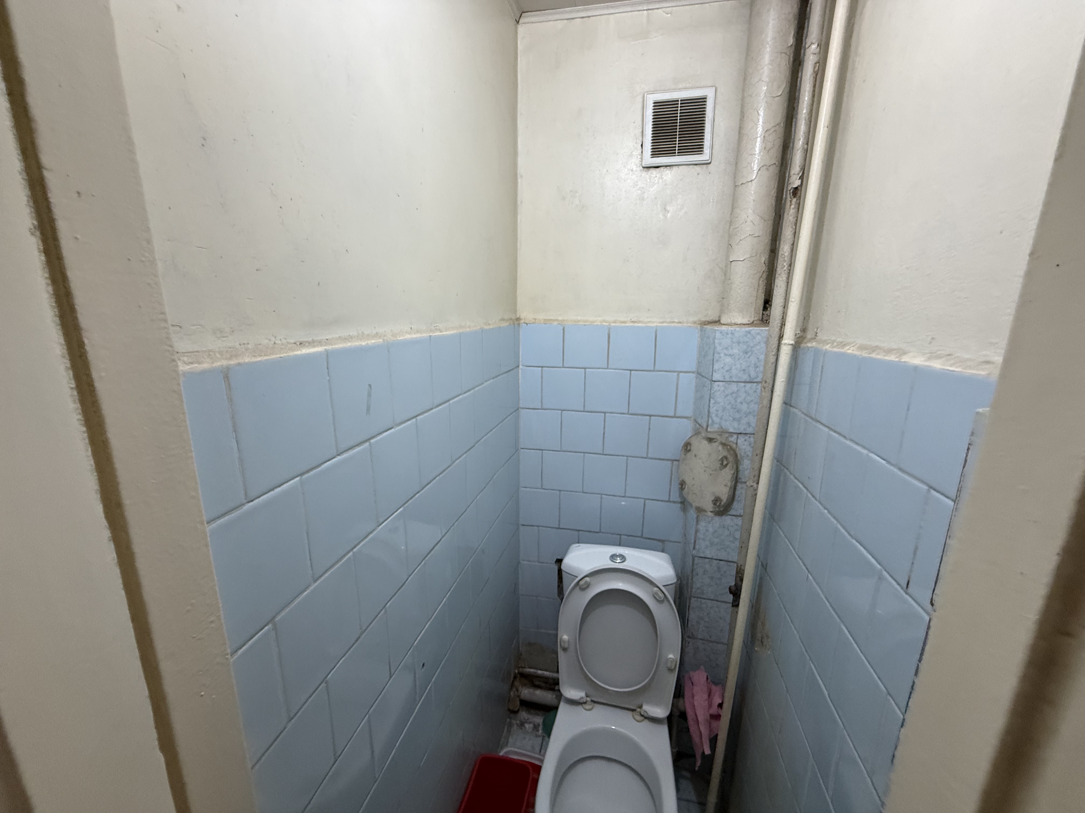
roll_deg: -0.9
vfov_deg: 85.7
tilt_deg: -13.9
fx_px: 439
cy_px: 406
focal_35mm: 14
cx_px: 542
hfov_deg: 102.1
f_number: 2.2
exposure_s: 1/100
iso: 320
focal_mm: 2.22
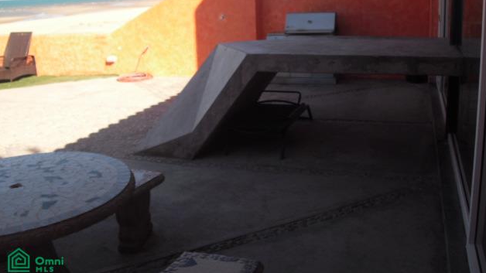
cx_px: 246
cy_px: 95
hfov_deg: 50.5
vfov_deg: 29.5
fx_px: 515
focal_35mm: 40
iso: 100
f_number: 7.8
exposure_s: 1/125
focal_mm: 6.3
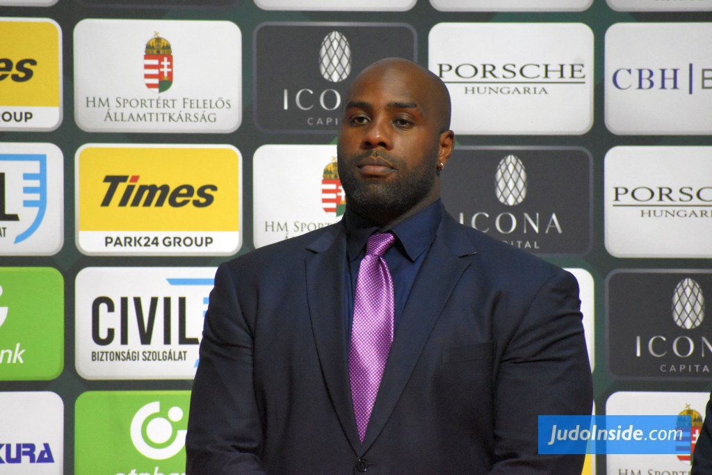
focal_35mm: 450
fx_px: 8901
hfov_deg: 4.6
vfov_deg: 3.1
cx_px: 356
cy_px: 238
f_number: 7.1
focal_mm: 300
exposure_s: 1/640
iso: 6400
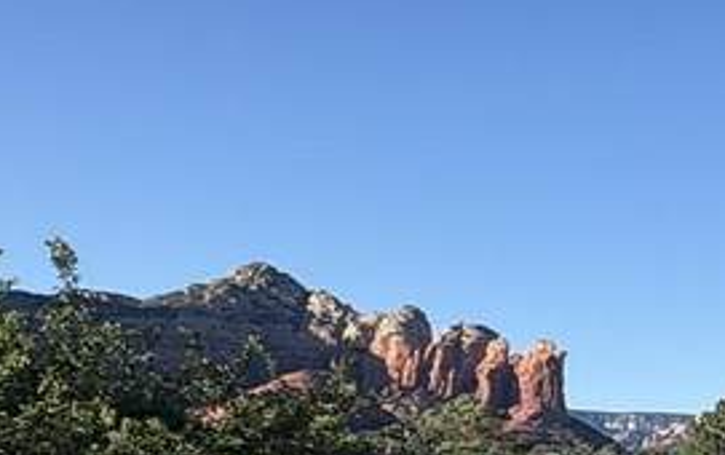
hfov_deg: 19.8
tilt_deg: +4.3
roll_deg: -1.3
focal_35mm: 70
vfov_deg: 18.3
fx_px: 1385
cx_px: 1362
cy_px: 415
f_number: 2.2
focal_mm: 2.22
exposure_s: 1/1160
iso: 40
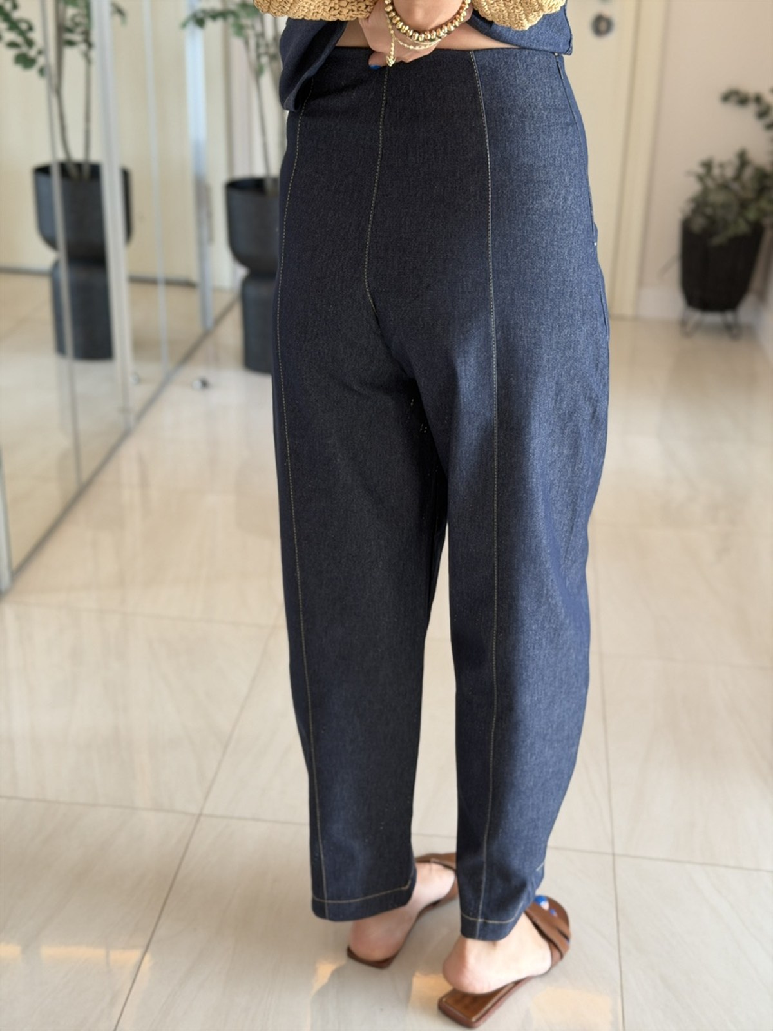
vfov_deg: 39.7
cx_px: 386
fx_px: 1429
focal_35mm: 48
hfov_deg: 30.3
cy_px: 516
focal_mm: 6.76
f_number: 1.78
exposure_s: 1/60
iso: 160
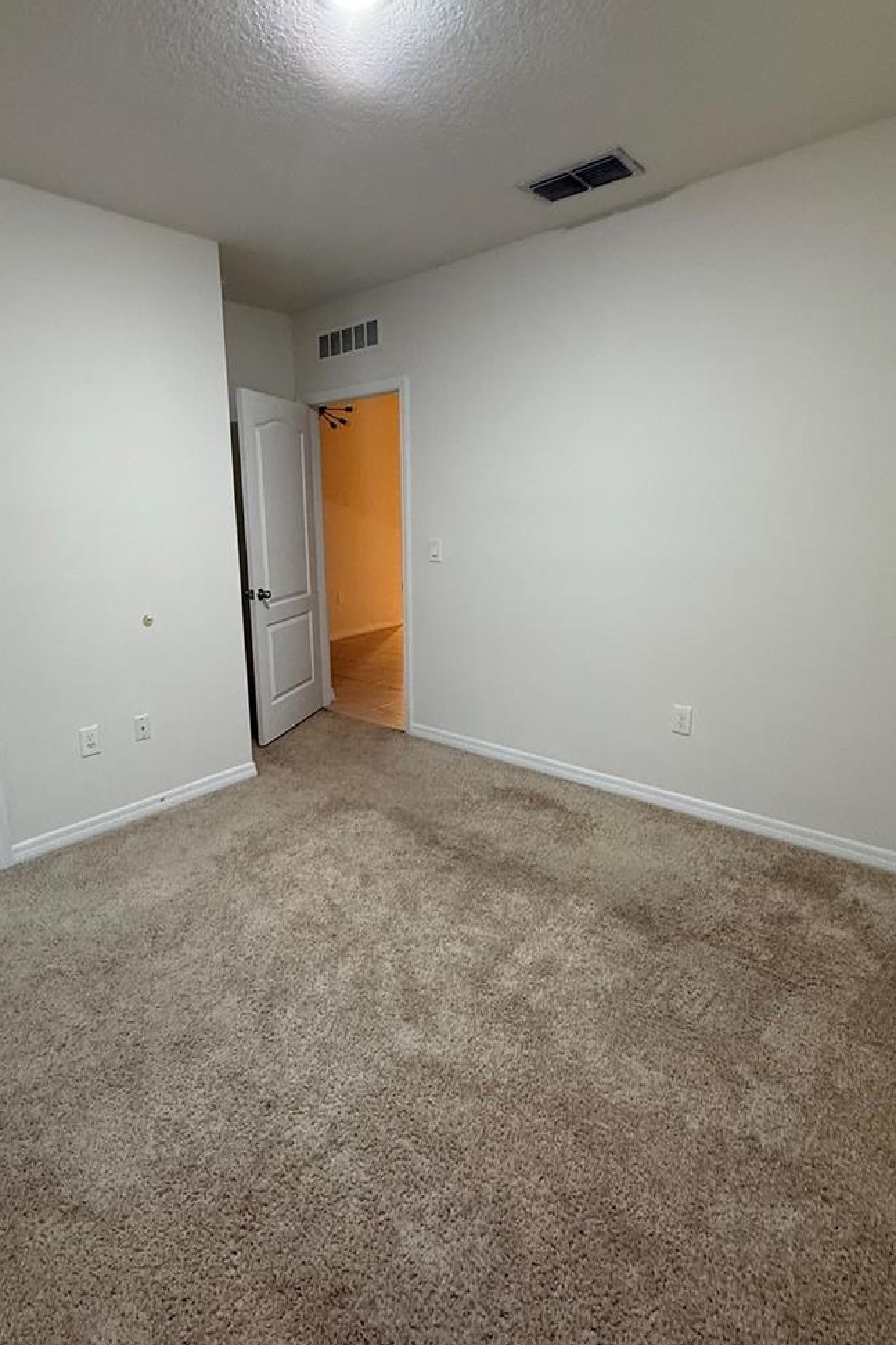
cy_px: 645
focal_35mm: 18
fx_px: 672
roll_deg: +1.1
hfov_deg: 66.9
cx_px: 374
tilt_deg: -10.6
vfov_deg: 90.0
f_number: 2.2
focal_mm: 2.22
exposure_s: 1/60
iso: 400
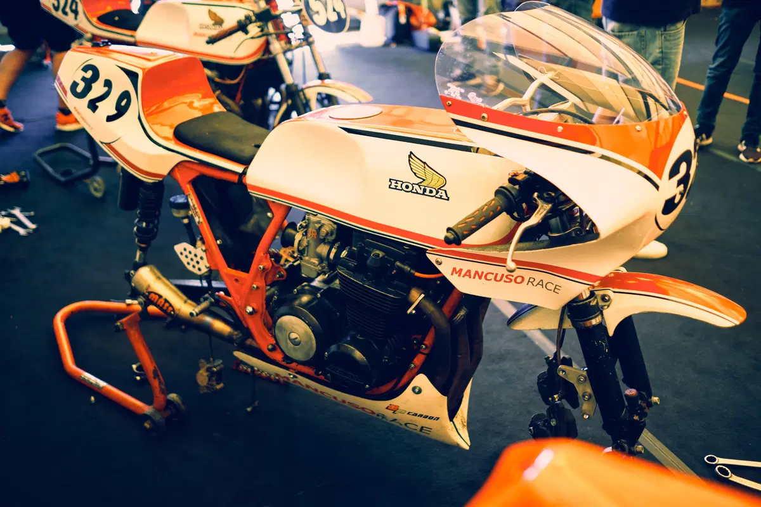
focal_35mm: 35
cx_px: 380
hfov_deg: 54.4
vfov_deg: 37.9
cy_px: 254
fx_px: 740
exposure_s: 1/125
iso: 500
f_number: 1.4
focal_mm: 23
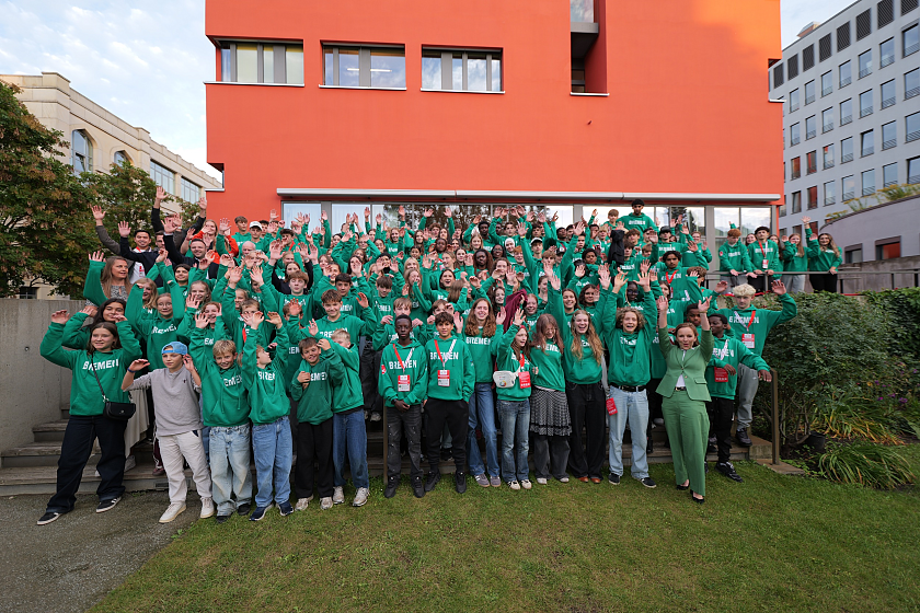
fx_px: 358
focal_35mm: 14
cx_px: 460
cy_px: 306
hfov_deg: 104.3
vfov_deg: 81.2
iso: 100
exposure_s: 1/320
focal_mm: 14
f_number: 1.8
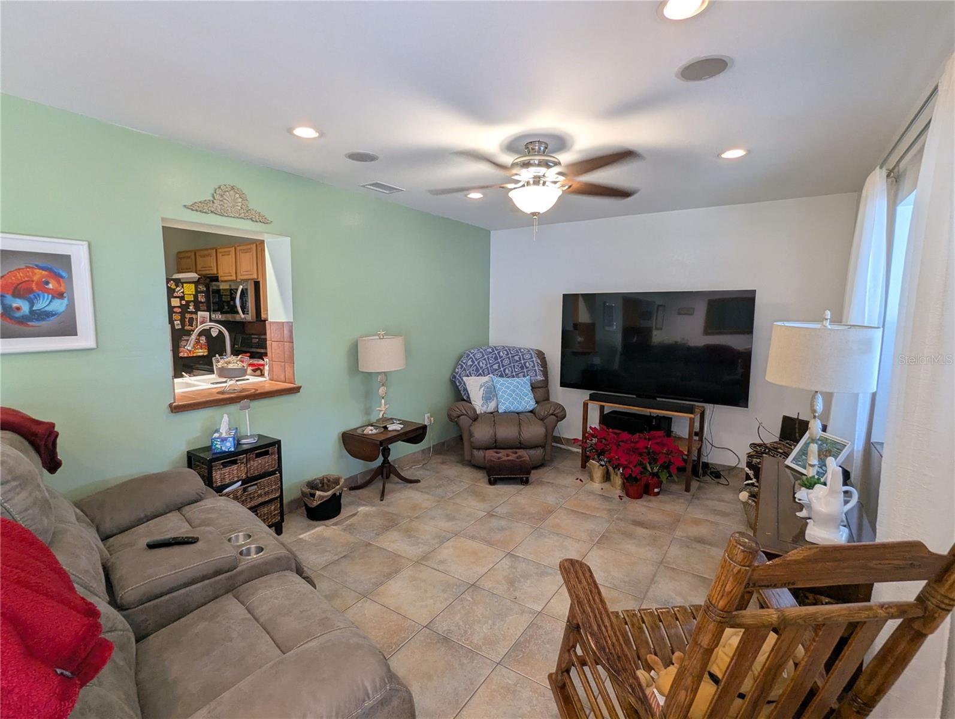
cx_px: 478
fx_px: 442
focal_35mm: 16
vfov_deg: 78.2
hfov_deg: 94.4
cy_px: 360
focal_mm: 2.35
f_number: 2.2
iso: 105
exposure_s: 1/30
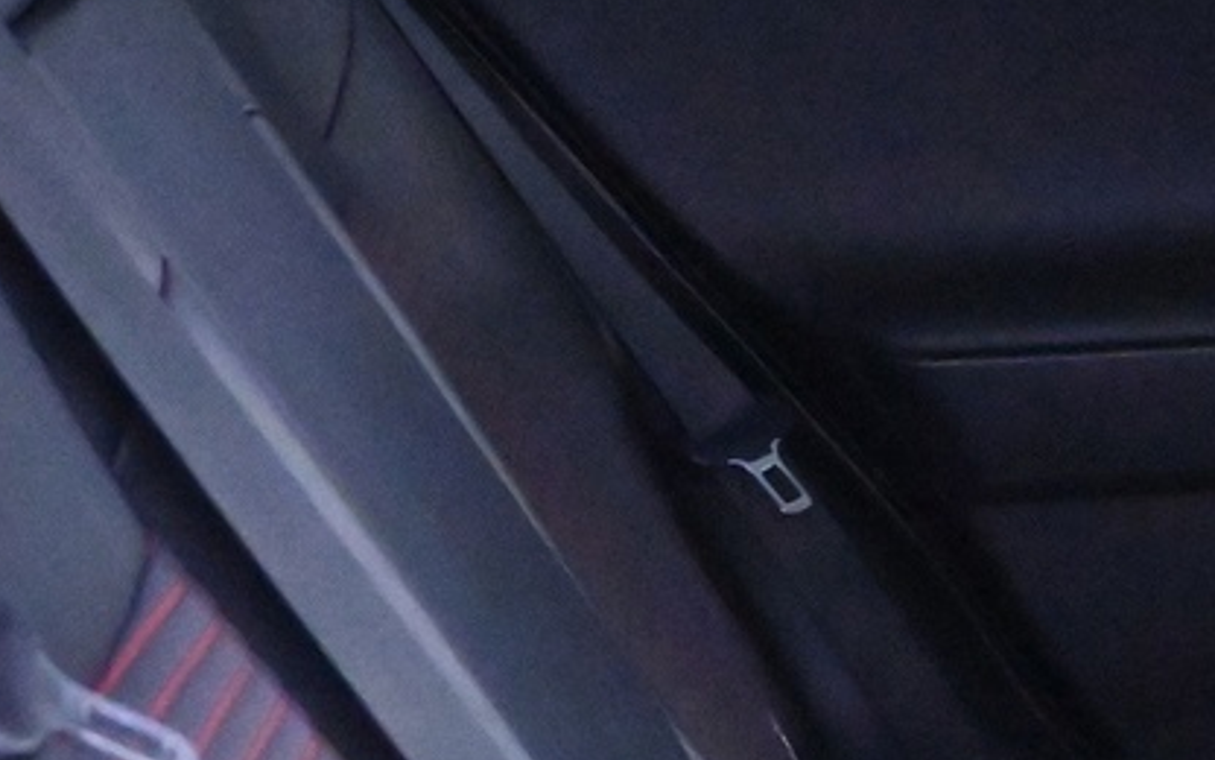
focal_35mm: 134
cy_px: 877
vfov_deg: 9.7
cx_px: 1758
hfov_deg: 14.6
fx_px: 4436
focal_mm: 22.5
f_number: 4
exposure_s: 1/40
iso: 16000
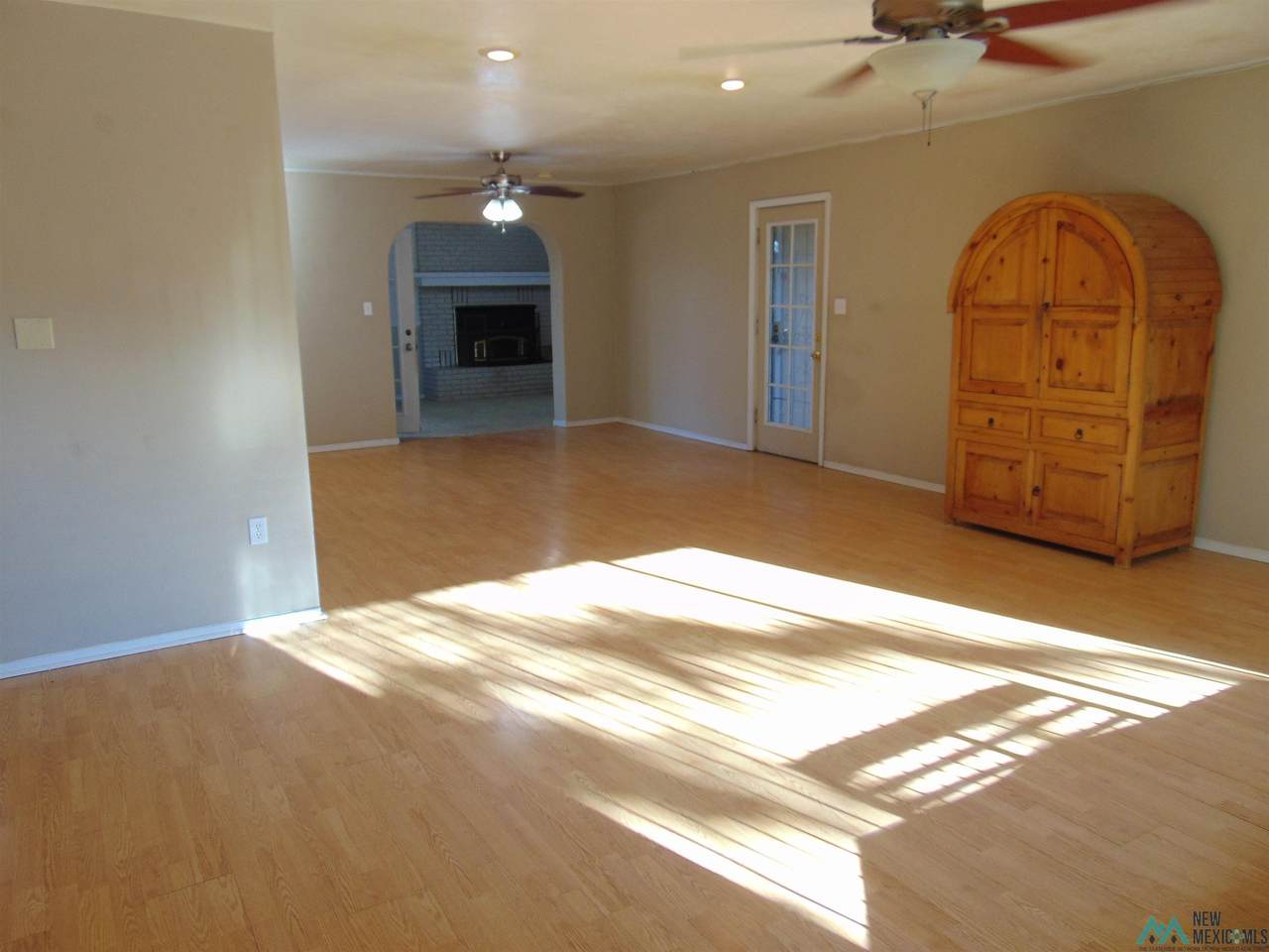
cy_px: 476
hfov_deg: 69.4
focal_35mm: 25
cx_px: 634
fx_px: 916
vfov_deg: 54.9
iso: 80
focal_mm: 4.5
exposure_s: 1/50
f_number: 3
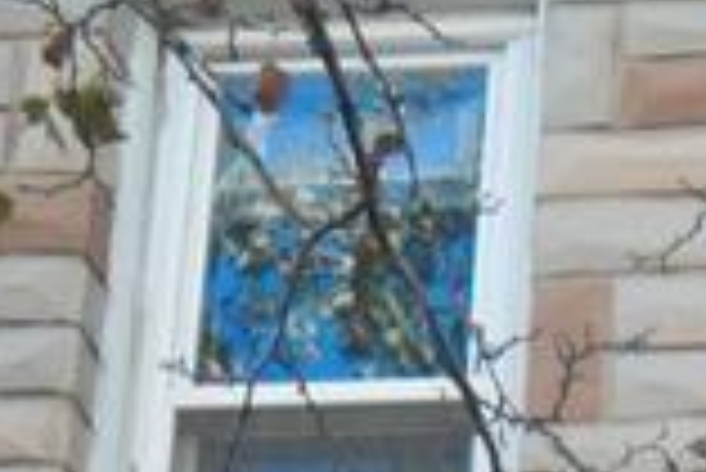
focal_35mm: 186
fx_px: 3651
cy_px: 2108
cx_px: 1232
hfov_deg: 10.4
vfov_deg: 5.9
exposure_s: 1/100
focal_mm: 18
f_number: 4
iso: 100
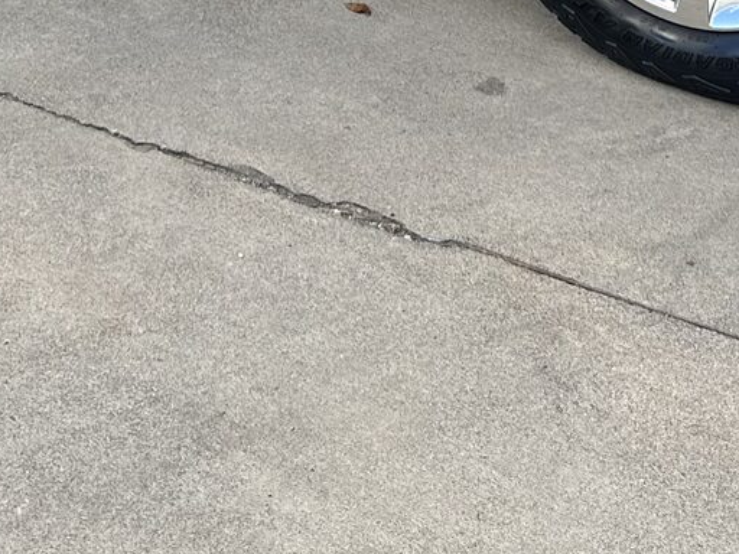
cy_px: -473
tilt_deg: -6.1
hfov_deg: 21.8
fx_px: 1921
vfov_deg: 14.3
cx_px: 372
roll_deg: +2.4
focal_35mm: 90
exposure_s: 1/676
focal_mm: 6.86
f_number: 1.78
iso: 80
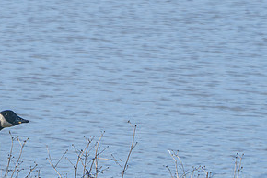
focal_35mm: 1554
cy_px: 188
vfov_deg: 0.9
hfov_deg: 1.3
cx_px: 35
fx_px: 11518
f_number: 6.3
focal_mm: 400
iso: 640
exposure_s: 1/1600
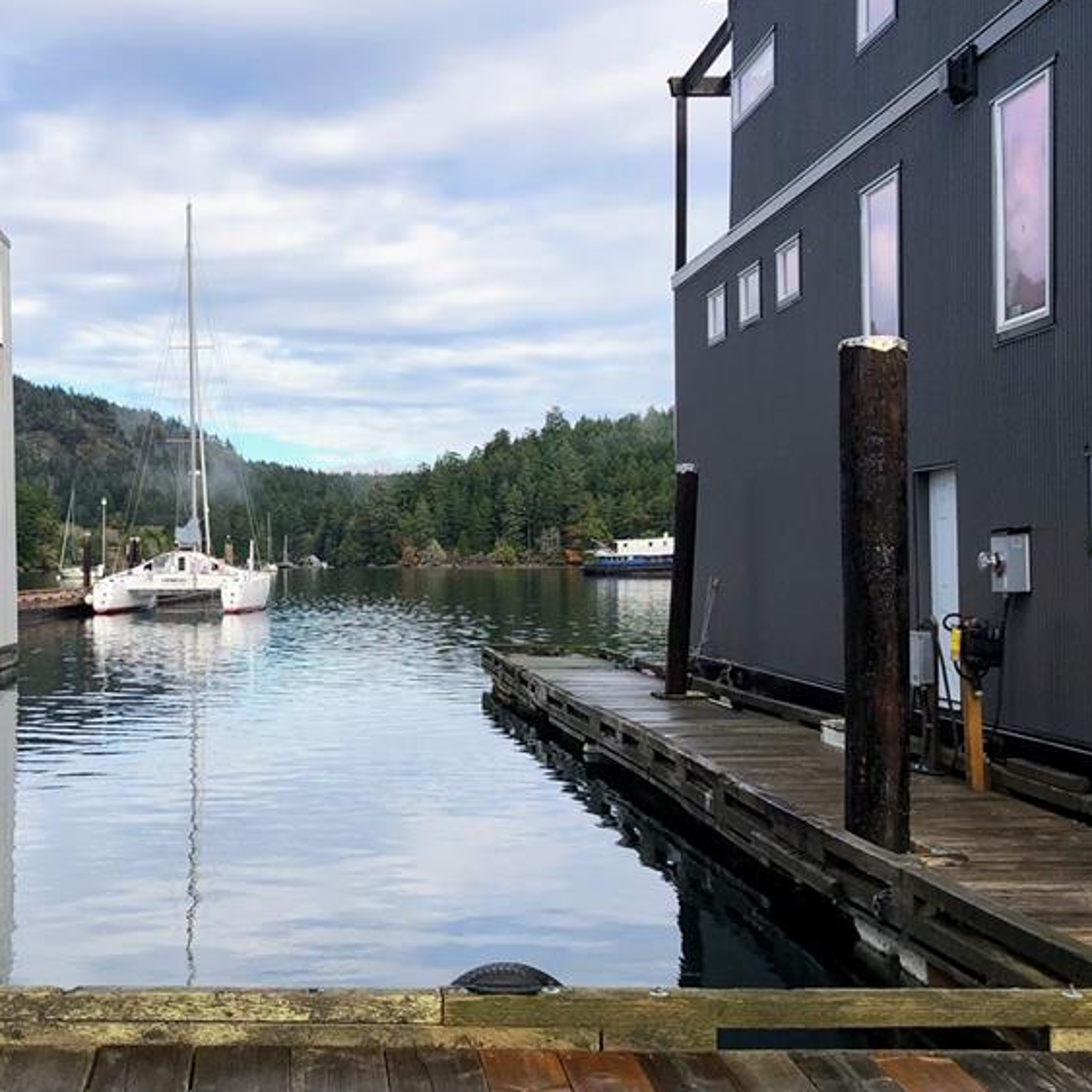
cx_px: 308
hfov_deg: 36.9
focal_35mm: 45
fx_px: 1606
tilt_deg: -0.5
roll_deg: +1.0
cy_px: 566
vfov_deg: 37.5
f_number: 1.8
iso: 20
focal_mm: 3.99
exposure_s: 1/1453
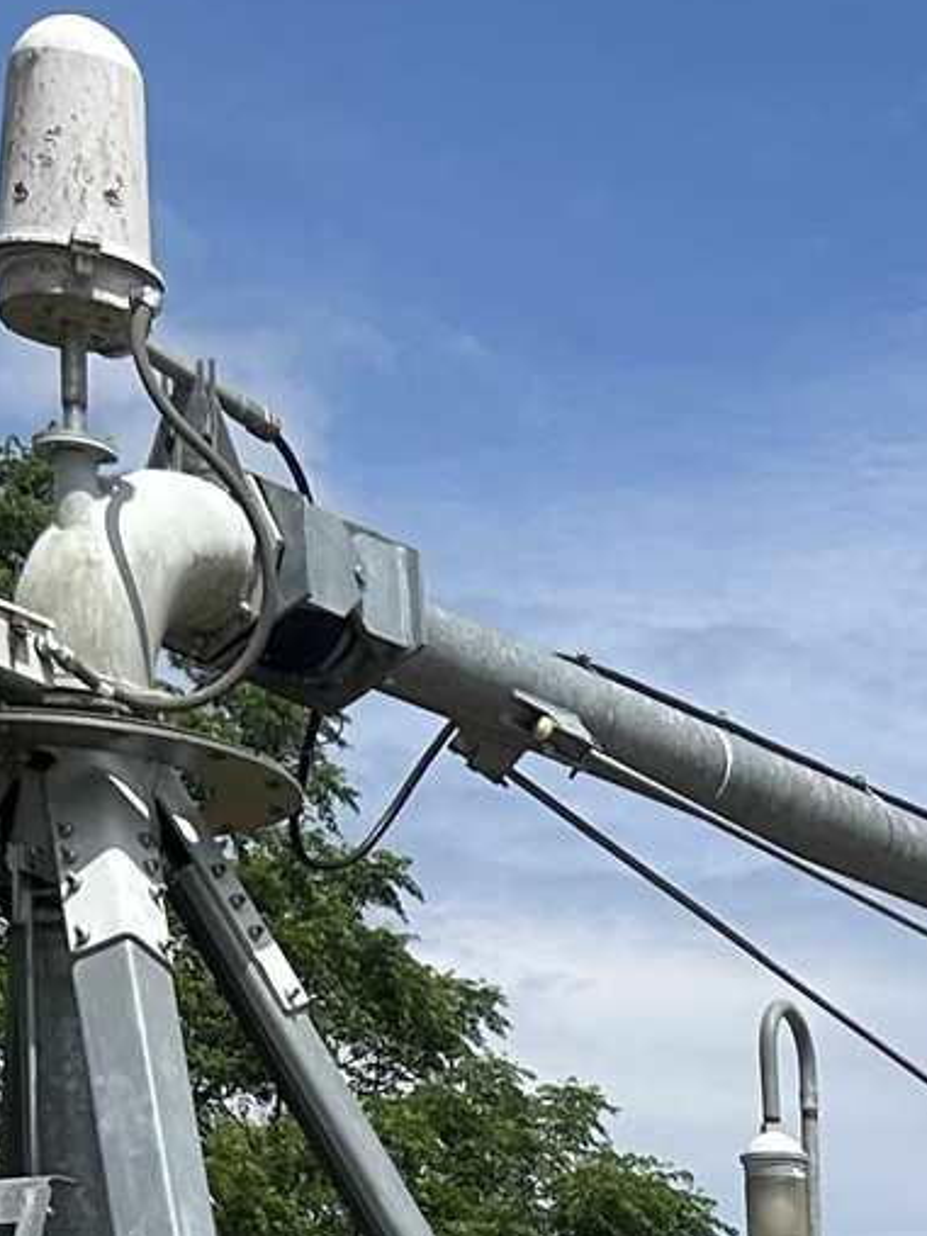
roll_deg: +0.9
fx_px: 4213
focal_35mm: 118
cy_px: 2418
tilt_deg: -10.7
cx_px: 1316
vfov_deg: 14.2
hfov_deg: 12.1
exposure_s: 1/4831
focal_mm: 5.7
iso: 50
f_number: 1.5
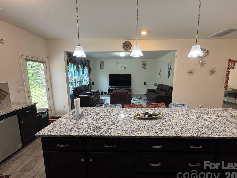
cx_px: 124
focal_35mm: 15
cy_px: 90
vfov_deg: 81.8
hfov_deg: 98.1
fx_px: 103
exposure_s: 1/120
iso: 250
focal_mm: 2.22
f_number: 2.2
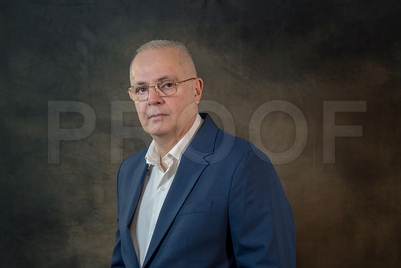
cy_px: 134
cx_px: 200
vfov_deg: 13.0
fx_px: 1170
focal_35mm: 105
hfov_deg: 19.5
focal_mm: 105
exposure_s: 1/100
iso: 250
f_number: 5
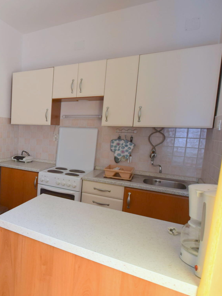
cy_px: 146
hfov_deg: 46.6
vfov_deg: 73.9
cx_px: -11
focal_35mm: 23
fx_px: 197
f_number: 5
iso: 400
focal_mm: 10
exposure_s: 1/100
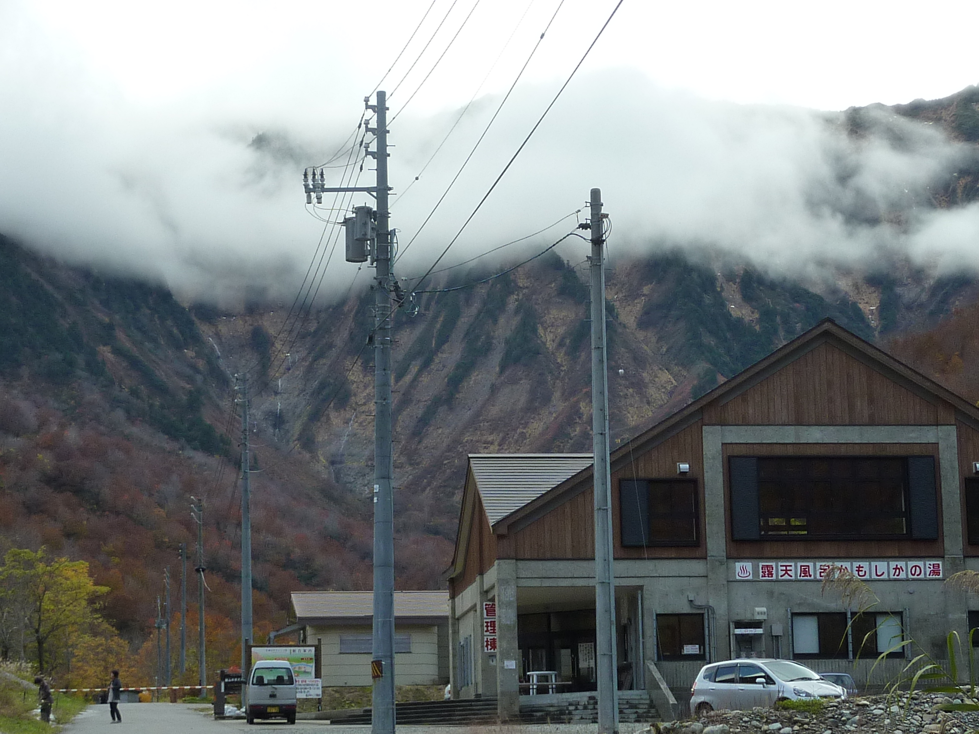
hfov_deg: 21.1
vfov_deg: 15.9
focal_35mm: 93
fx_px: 2630
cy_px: 367
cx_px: 490
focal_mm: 8.5
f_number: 3.8
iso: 125
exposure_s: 1/400
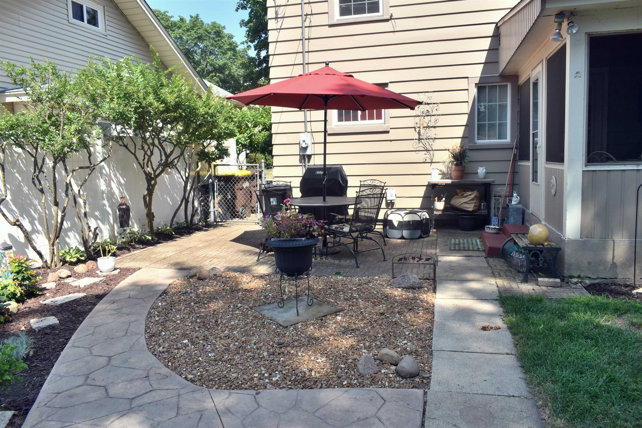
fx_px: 482
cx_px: 321
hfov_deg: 67.4
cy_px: 214
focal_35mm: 27
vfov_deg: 47.9
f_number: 9
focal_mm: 18
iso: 200
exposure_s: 1/320
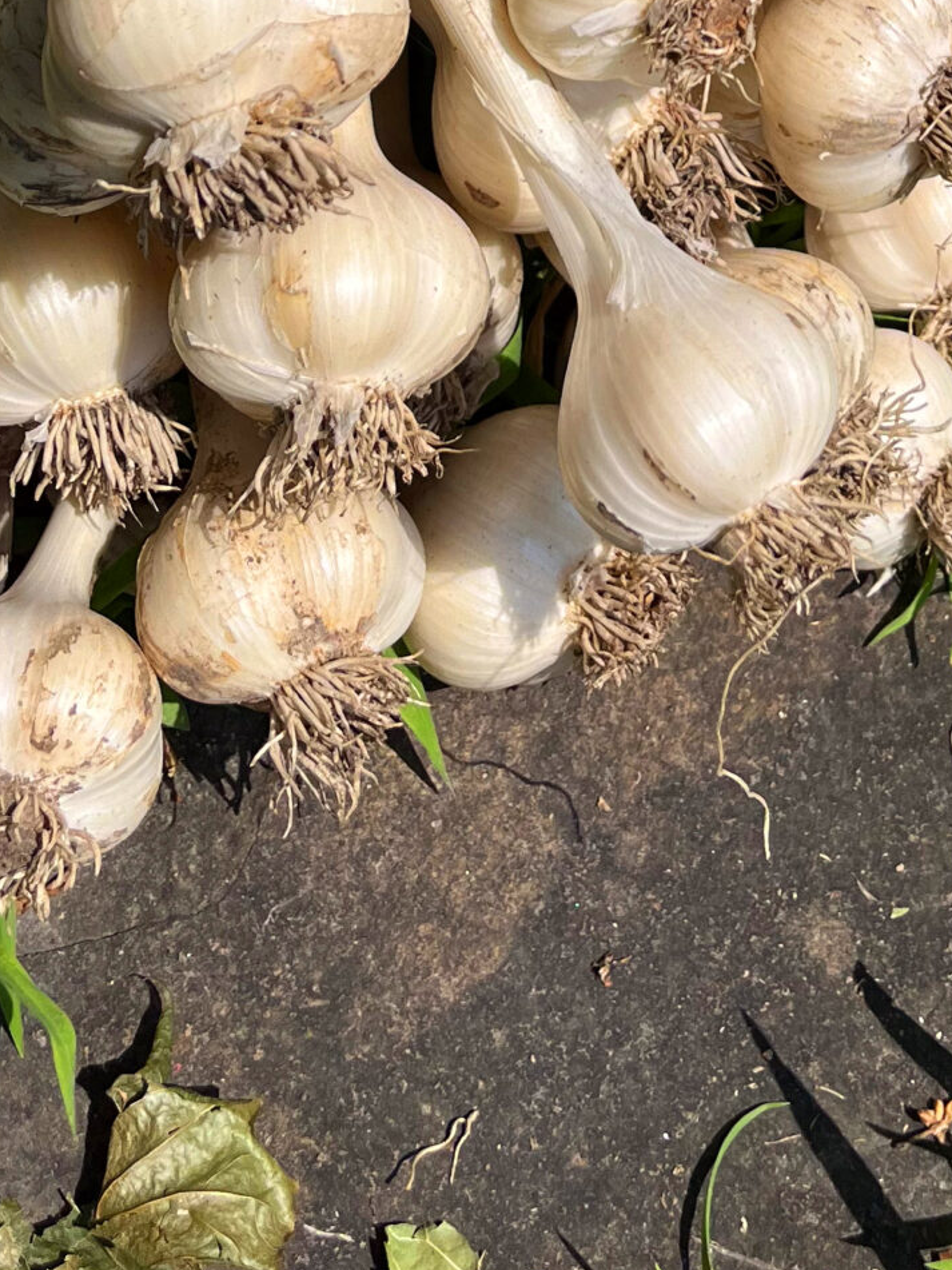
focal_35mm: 70
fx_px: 2567
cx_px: 947
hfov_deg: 20.4
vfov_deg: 24.5
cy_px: -349
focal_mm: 5.1
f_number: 1.6
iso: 50
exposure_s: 1/5600
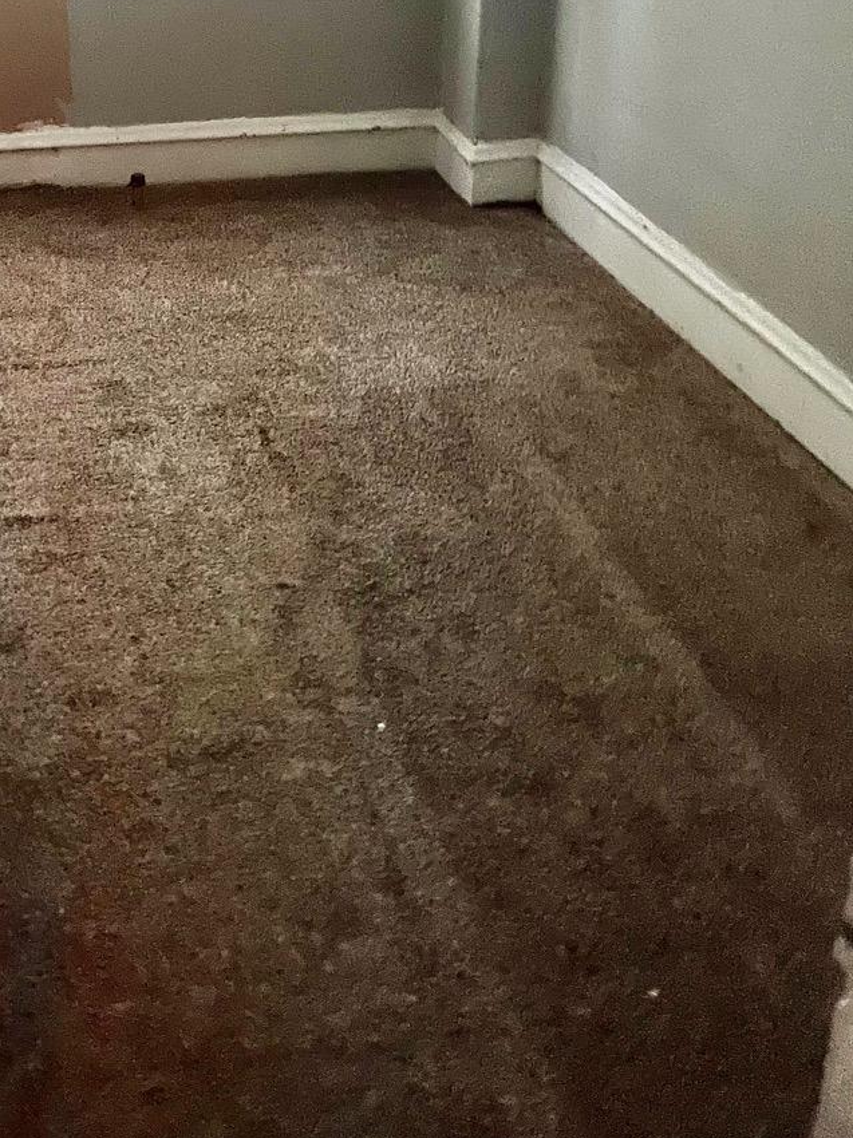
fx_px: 1545
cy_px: 116
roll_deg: +1.3
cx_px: 84
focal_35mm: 47
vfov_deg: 37.8
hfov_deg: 29.6
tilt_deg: -17.7
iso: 320
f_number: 1.5
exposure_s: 1/19
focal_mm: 5.7
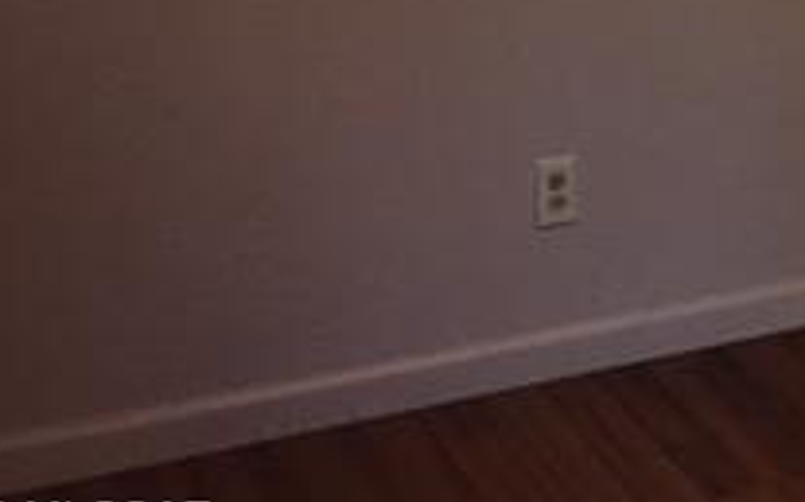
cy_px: -339
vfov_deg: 12.7
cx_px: 1089
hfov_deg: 19.8
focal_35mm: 95
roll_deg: +0.4
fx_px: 2082
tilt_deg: -1.5
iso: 40
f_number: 2.2
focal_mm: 4.15
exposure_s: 1/30
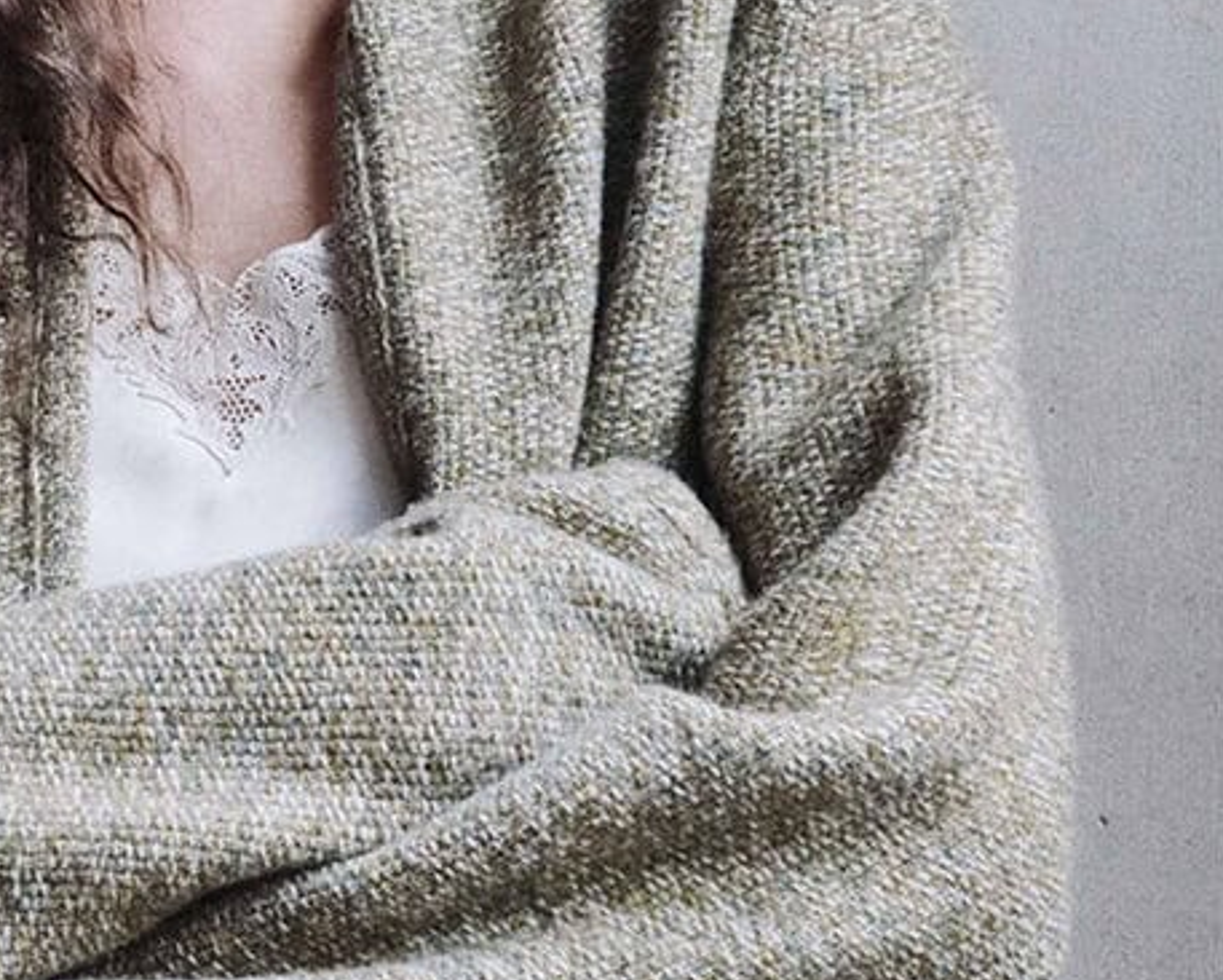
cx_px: -179
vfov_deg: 12.1
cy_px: 621
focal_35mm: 127
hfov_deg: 14.7
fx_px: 4604
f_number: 7.1
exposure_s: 1/160
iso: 1000
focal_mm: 29.5
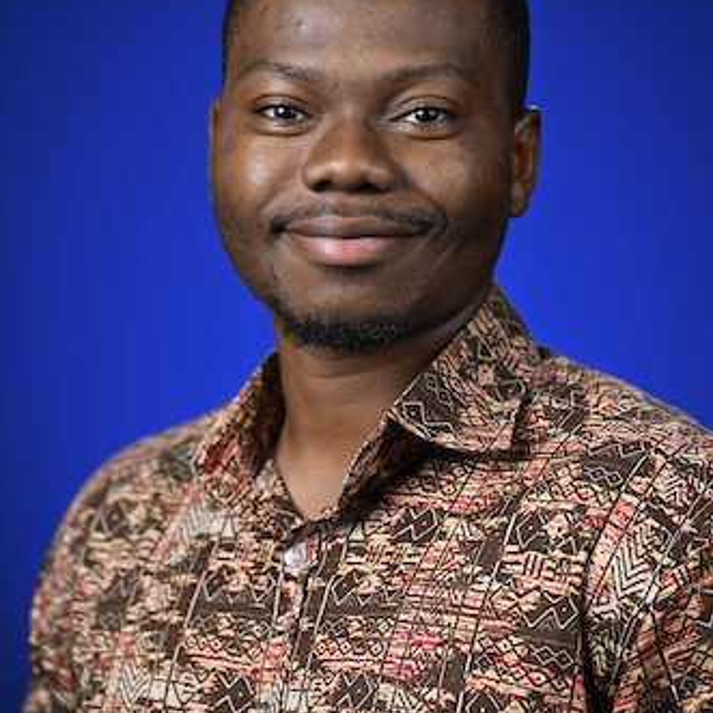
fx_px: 5989
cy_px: 342
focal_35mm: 257
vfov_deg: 6.8
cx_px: 356
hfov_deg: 6.8
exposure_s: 1/200
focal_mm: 200
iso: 125
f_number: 4
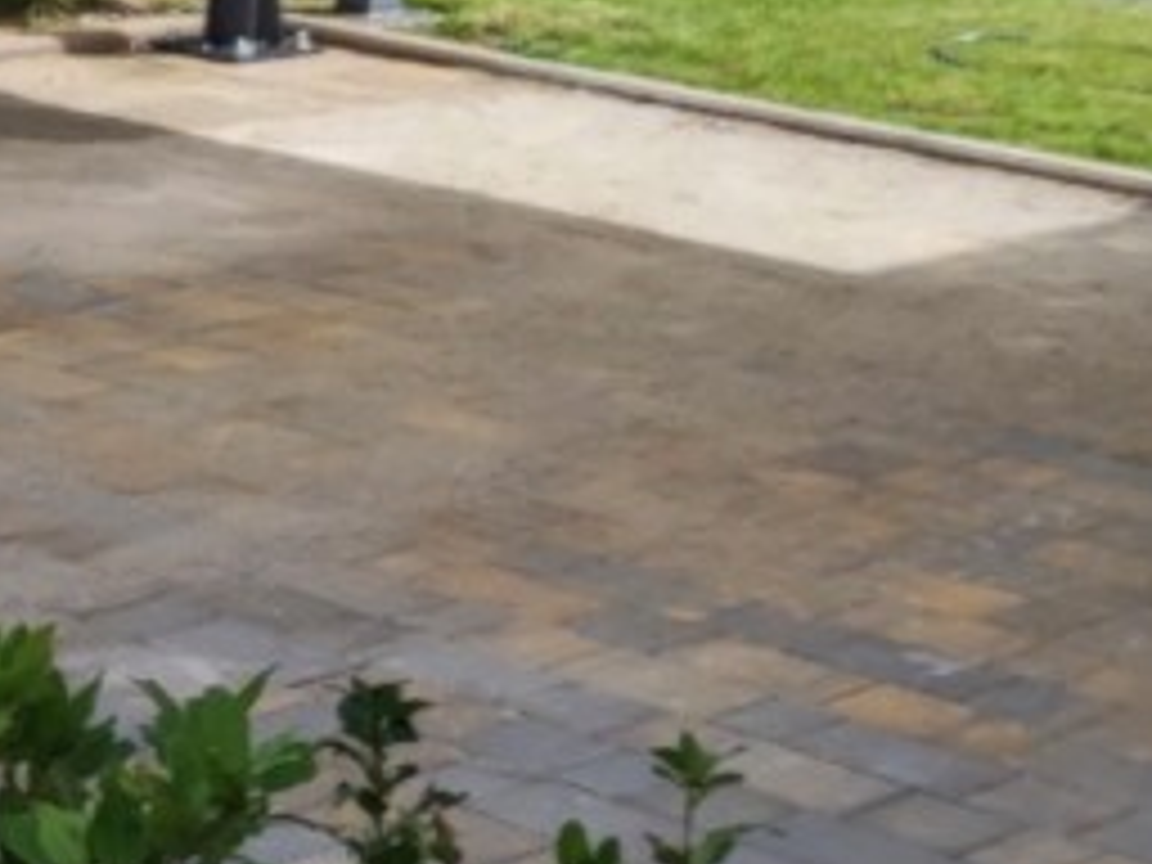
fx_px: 4060
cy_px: -432
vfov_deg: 11.6
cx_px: 346
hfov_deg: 16.1
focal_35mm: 122
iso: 40
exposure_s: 1/2000
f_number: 1.8
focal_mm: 5.4
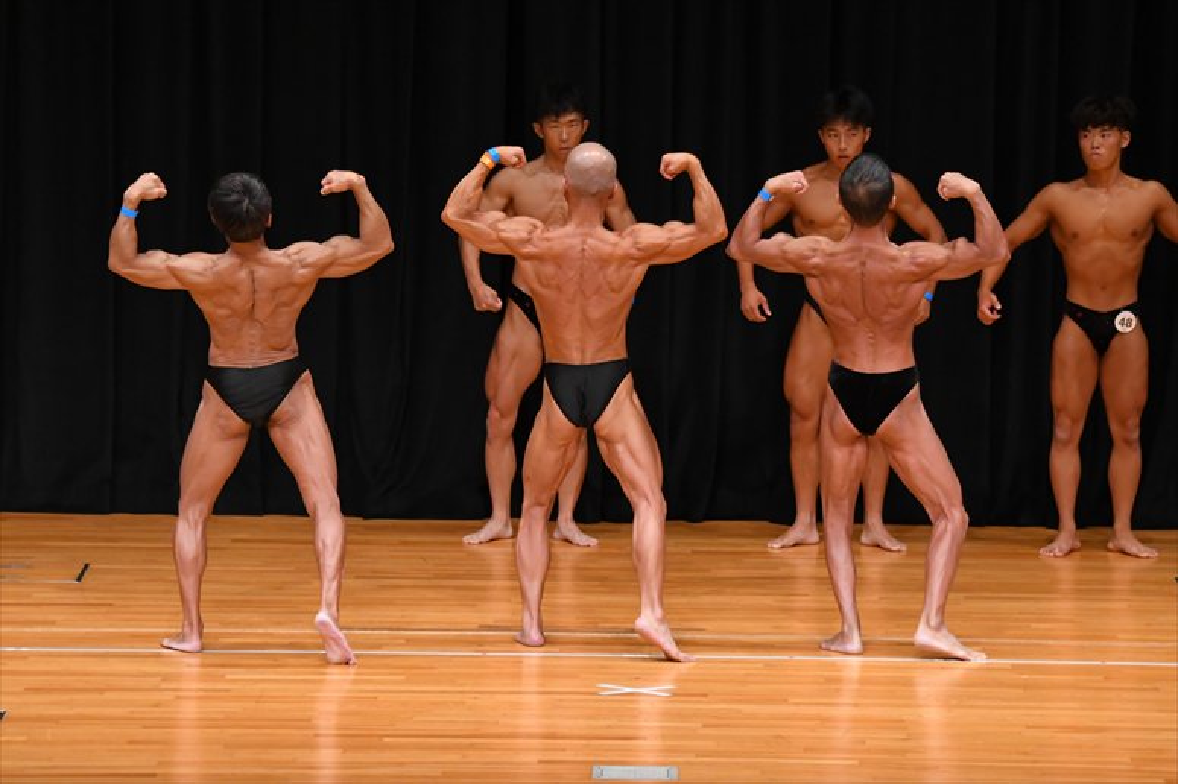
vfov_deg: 6.3
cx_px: 589
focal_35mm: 217
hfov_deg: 9.5
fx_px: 7097
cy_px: 392
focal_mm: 145
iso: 3200
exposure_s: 1/400
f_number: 5.6
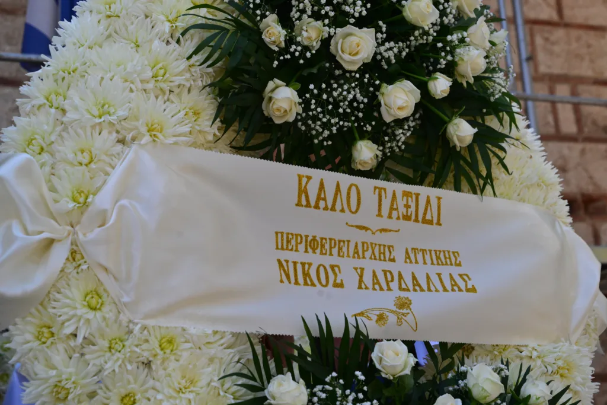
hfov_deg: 34.5
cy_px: 202
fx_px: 978
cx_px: 304
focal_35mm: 58
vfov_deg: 23.4
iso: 2000
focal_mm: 58
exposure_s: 1/2000
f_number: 6.3
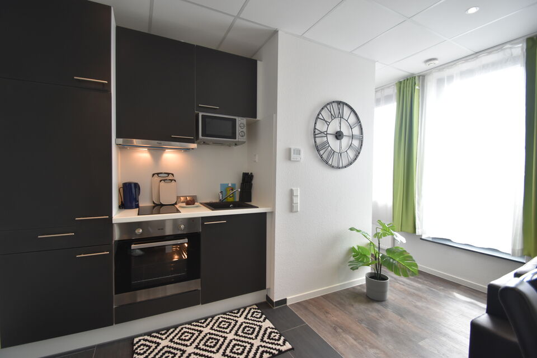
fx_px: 224
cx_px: 268
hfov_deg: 100.4
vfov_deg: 77.3
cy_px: 179
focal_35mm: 15
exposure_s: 1/80
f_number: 4.5
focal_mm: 10
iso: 400
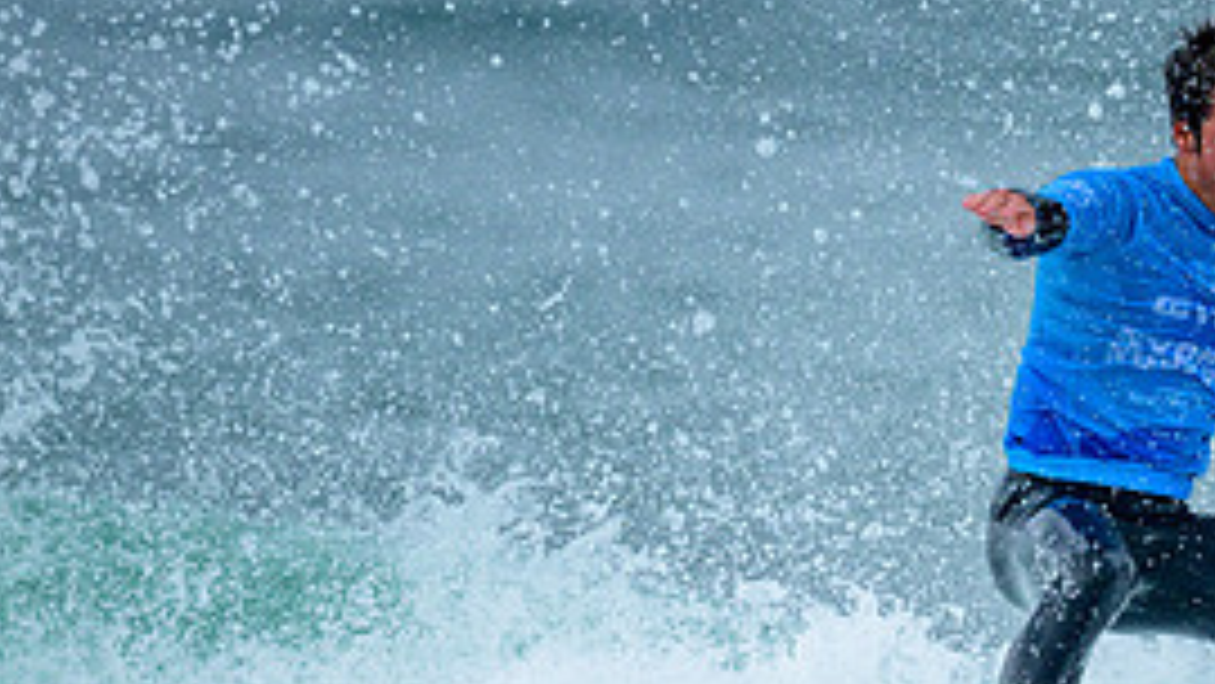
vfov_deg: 0.5
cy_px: 594
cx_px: 1015
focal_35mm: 2267
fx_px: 73050
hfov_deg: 1.0
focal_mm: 800
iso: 220
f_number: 6.3
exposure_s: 1/2000
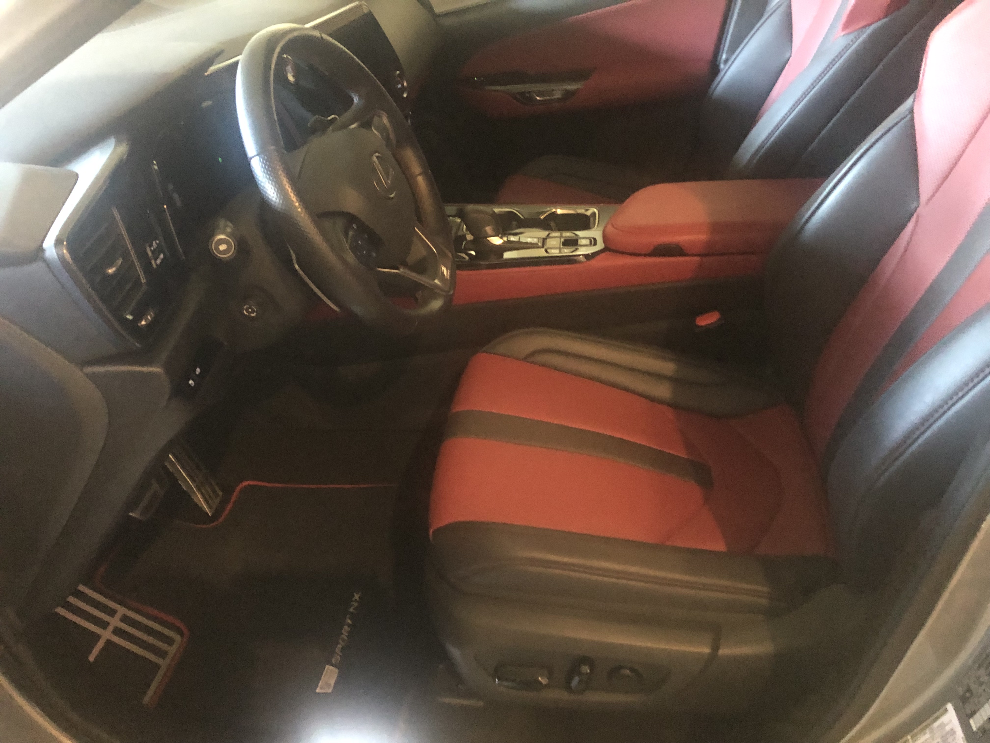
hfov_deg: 63.4
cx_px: 495
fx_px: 801
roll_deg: +4.9
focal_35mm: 28
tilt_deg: -32.6
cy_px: 372
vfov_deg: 49.7
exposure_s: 1/4
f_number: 1.8
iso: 320
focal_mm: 3.99
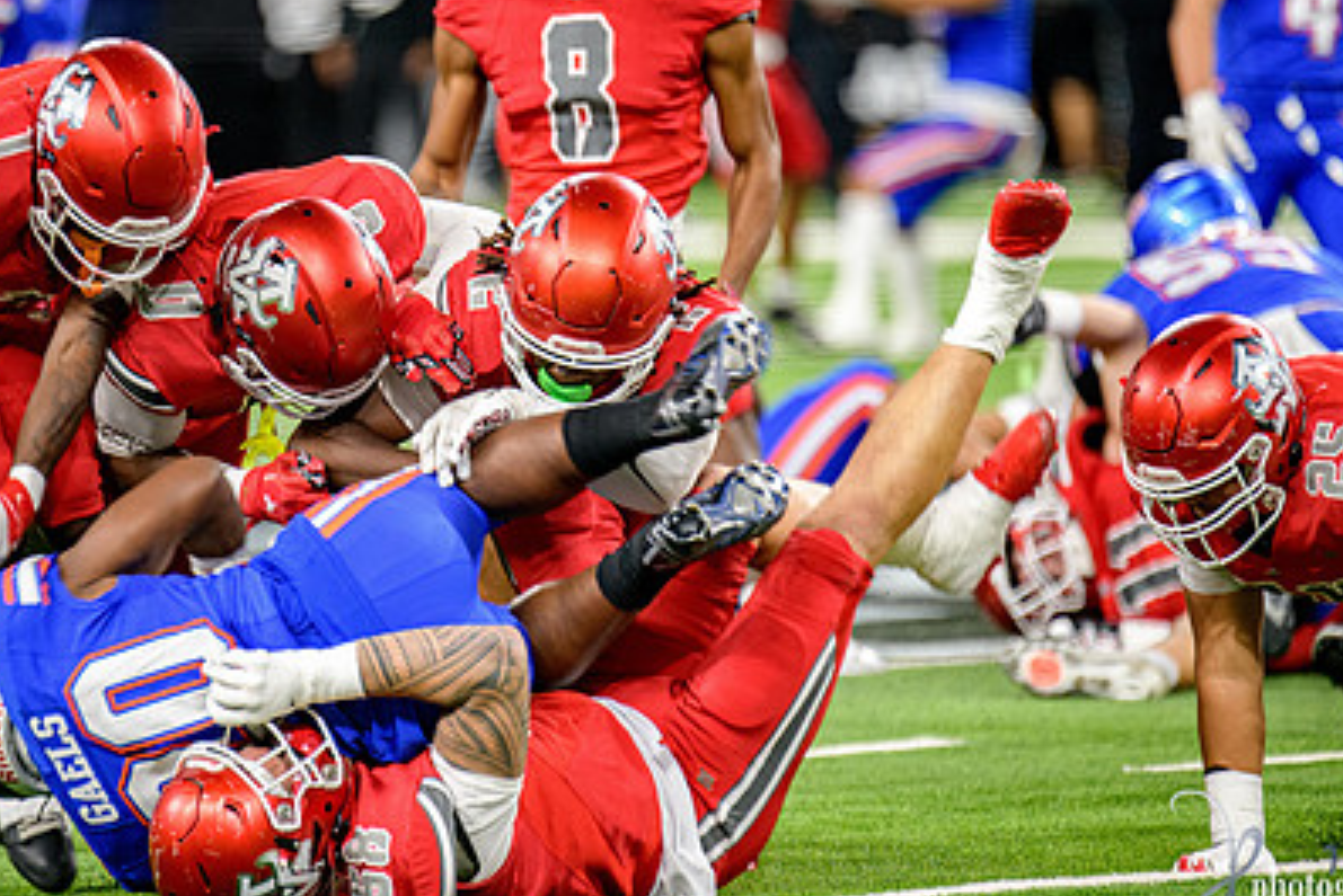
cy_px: 384
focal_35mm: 438
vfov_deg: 3.1
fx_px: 16345
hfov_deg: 4.7
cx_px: 551
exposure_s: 1/400
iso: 1250
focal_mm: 300
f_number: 2.8
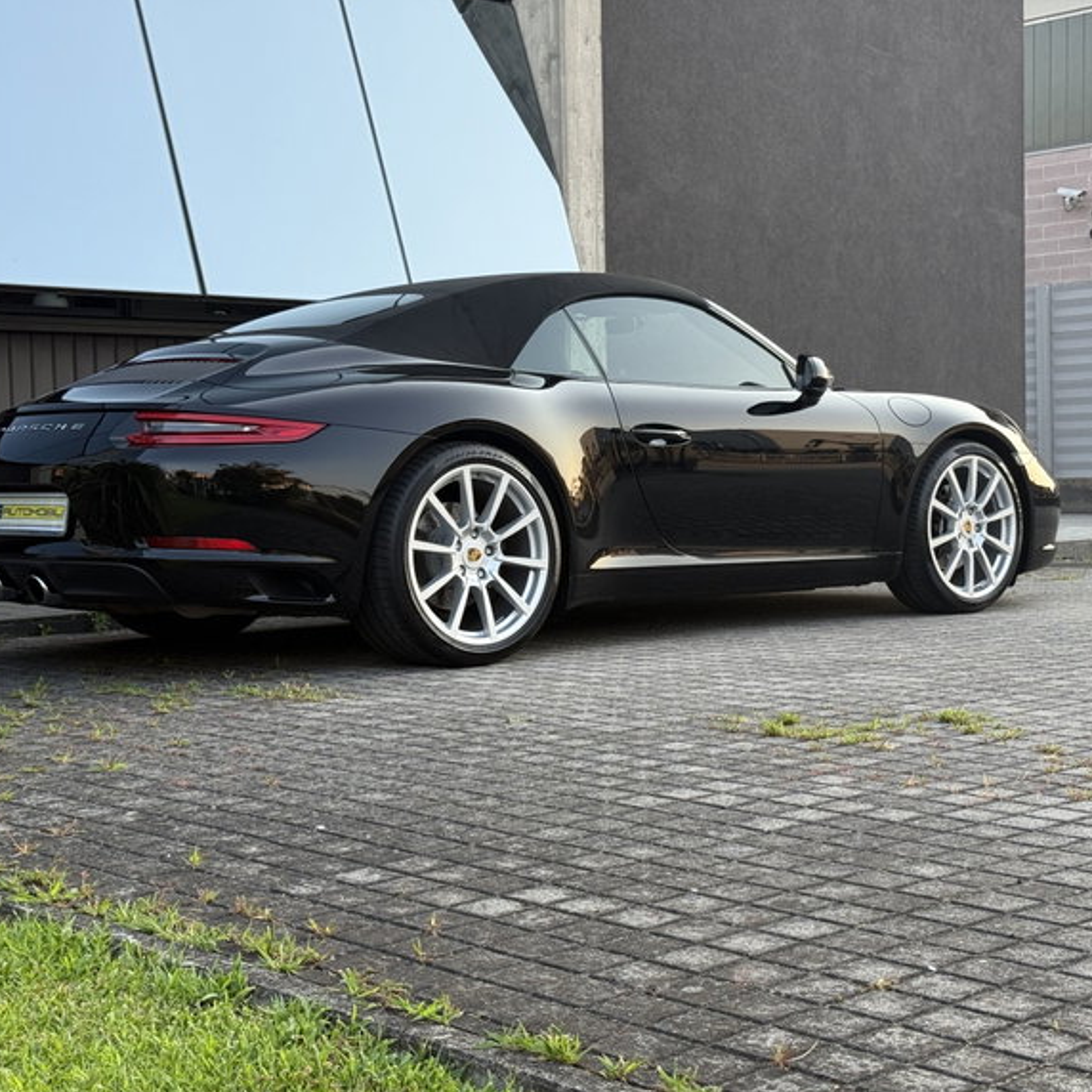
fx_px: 2034
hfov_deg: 30.0
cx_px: 586
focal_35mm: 57
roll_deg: +1.1
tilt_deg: -2.5
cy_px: 546
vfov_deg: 30.0
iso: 64
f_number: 1.78
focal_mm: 6.76
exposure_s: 1/452
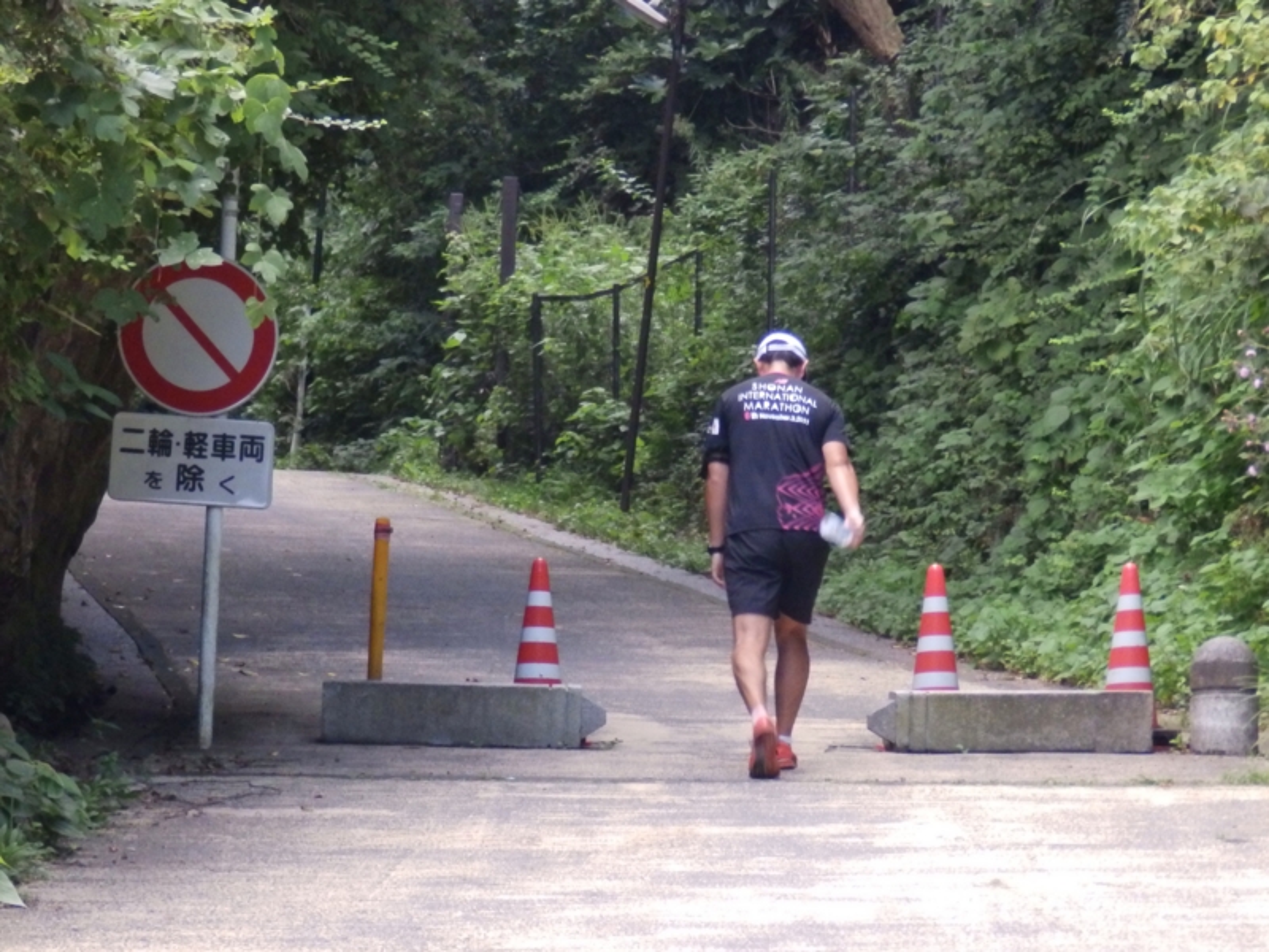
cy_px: 476
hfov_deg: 9.3
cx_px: 634
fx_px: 7808
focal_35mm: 213
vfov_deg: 7.0
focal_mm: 38.2
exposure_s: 1/25
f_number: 5.6
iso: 800
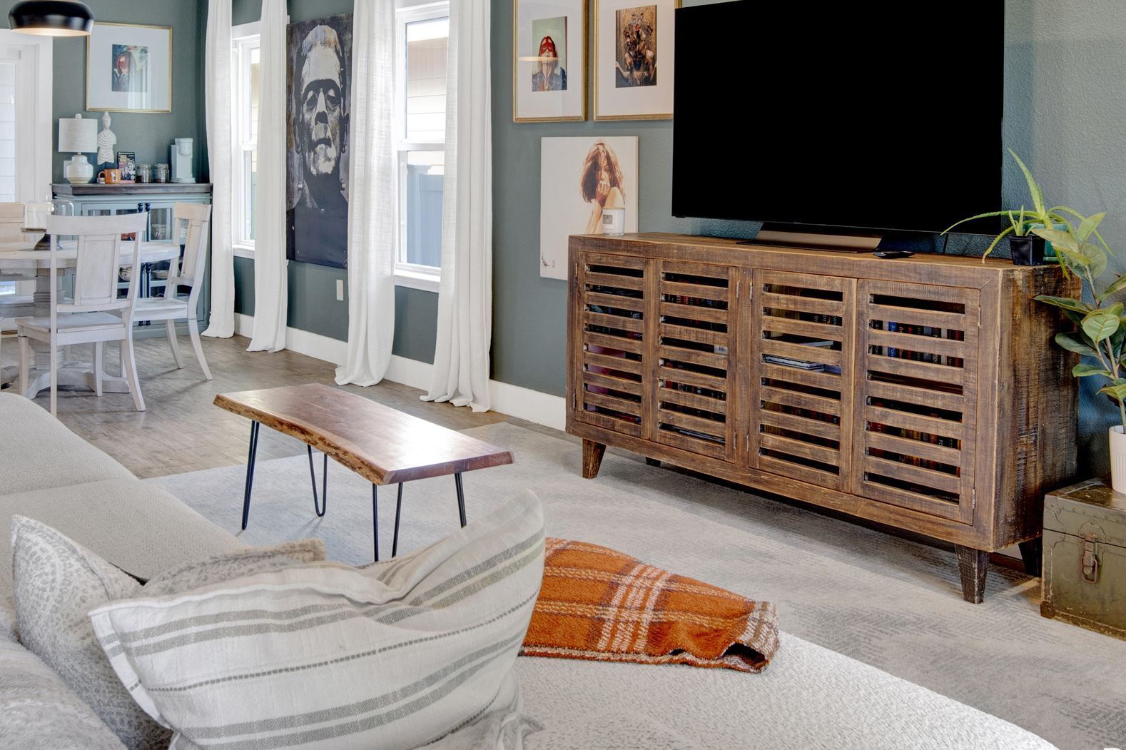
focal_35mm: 37
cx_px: 502
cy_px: 132
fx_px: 1157
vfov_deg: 34.6
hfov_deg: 51.8
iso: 200
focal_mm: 19
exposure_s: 1/2.5
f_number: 11
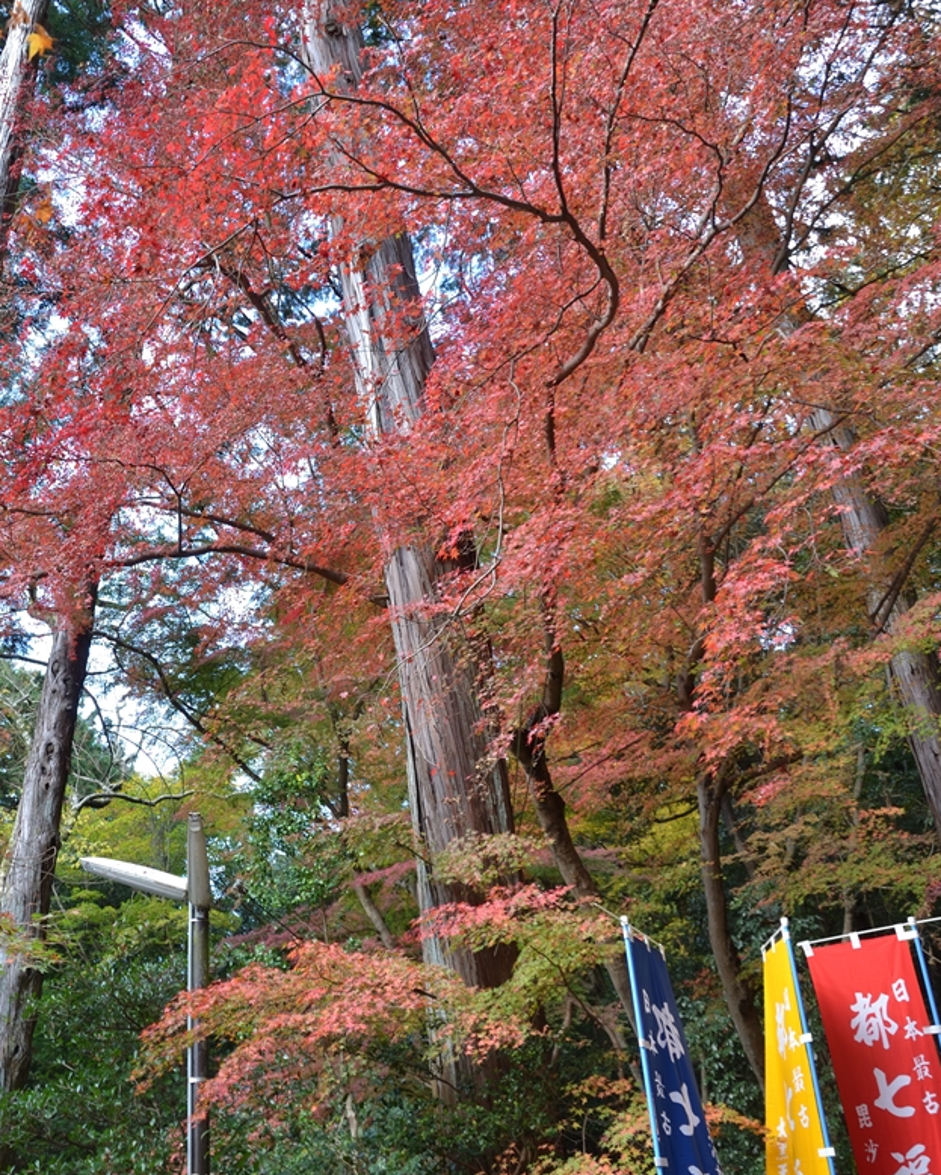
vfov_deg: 46.8
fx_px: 1357
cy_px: 590
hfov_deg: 36.8
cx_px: 178
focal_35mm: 39
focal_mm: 18
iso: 125
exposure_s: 1/30
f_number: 5
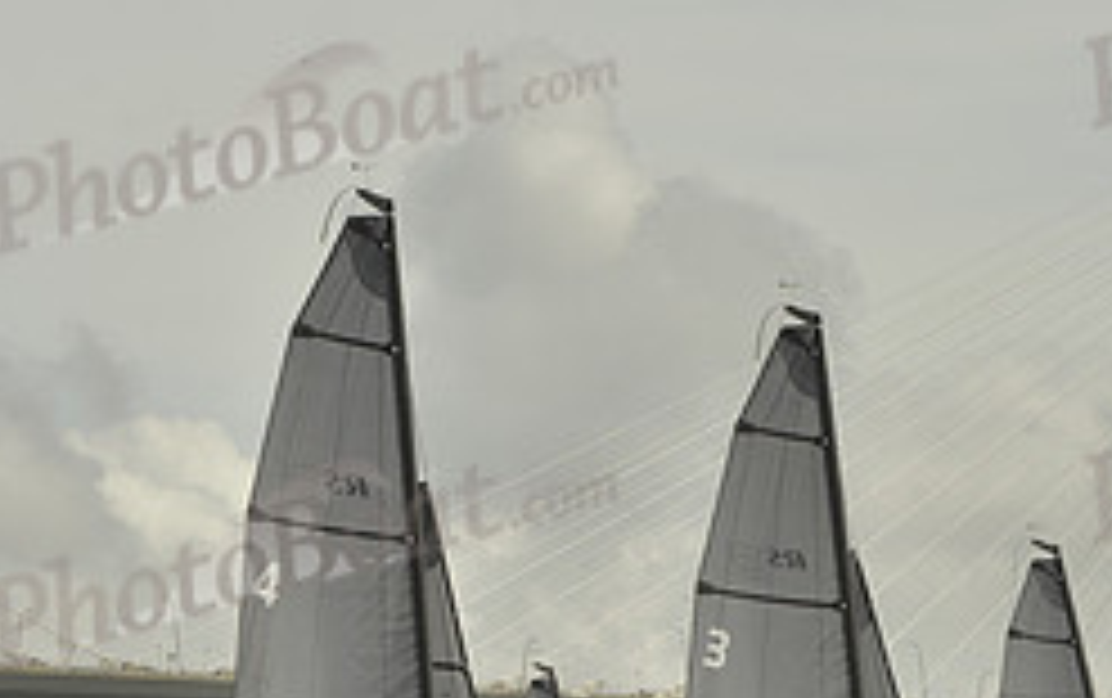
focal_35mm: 239
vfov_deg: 5.5
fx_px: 7251
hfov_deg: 8.8
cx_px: 855
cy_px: 723
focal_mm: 100
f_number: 9
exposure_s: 1/1000
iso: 200
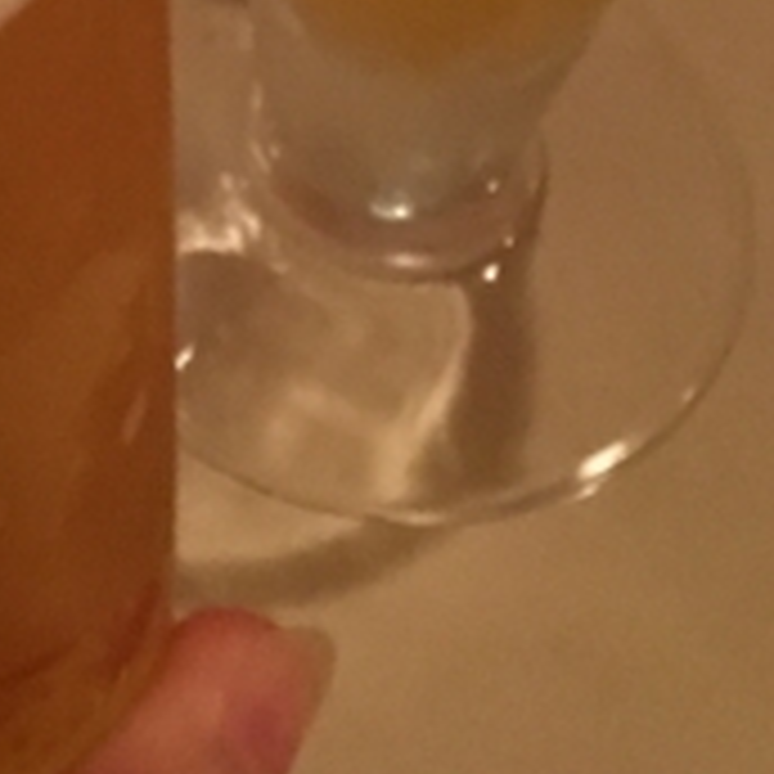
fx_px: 3870
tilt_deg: -42.9
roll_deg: +3.4
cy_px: -760
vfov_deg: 10.5
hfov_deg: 10.8
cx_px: -558
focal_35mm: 153
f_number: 2.2
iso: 200
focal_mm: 4.15
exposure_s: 1/15
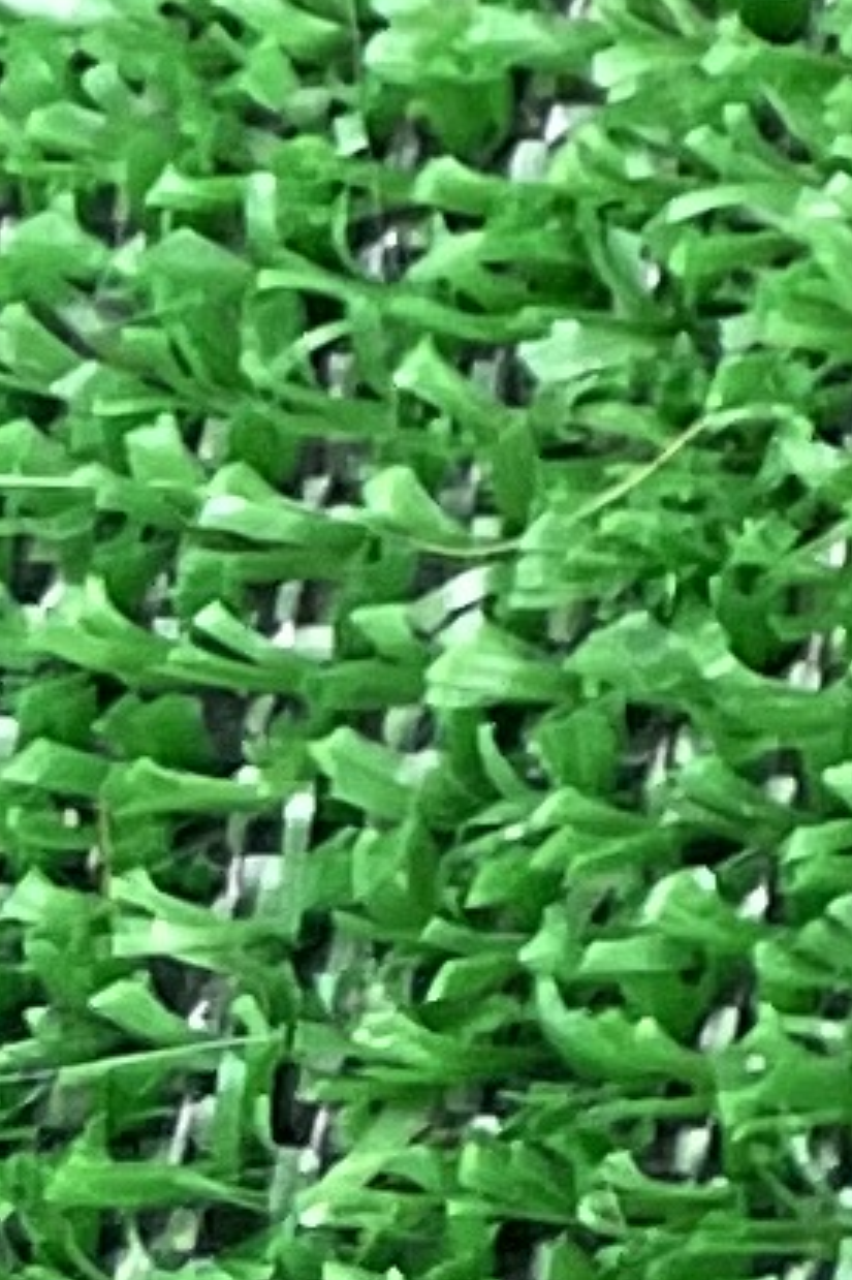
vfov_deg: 7.3
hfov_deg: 4.2
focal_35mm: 264
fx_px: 9379
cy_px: -1875
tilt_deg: -69.2
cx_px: 5103
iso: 80
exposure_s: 1/100
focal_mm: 4.2
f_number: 1.6
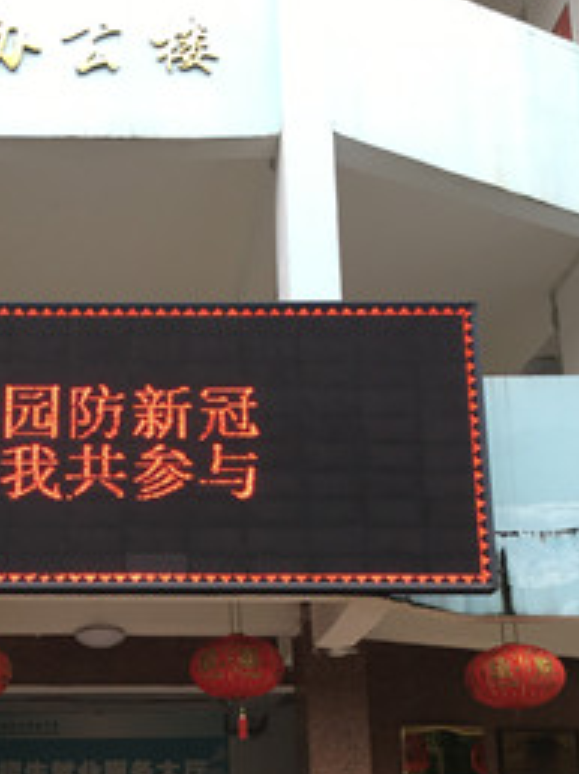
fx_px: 1117
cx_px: 104
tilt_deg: +13.5
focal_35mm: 50
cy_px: 642
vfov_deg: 36.6
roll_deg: -0.4
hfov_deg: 28.4
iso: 40
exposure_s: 1/100
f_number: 2.2
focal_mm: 4.15
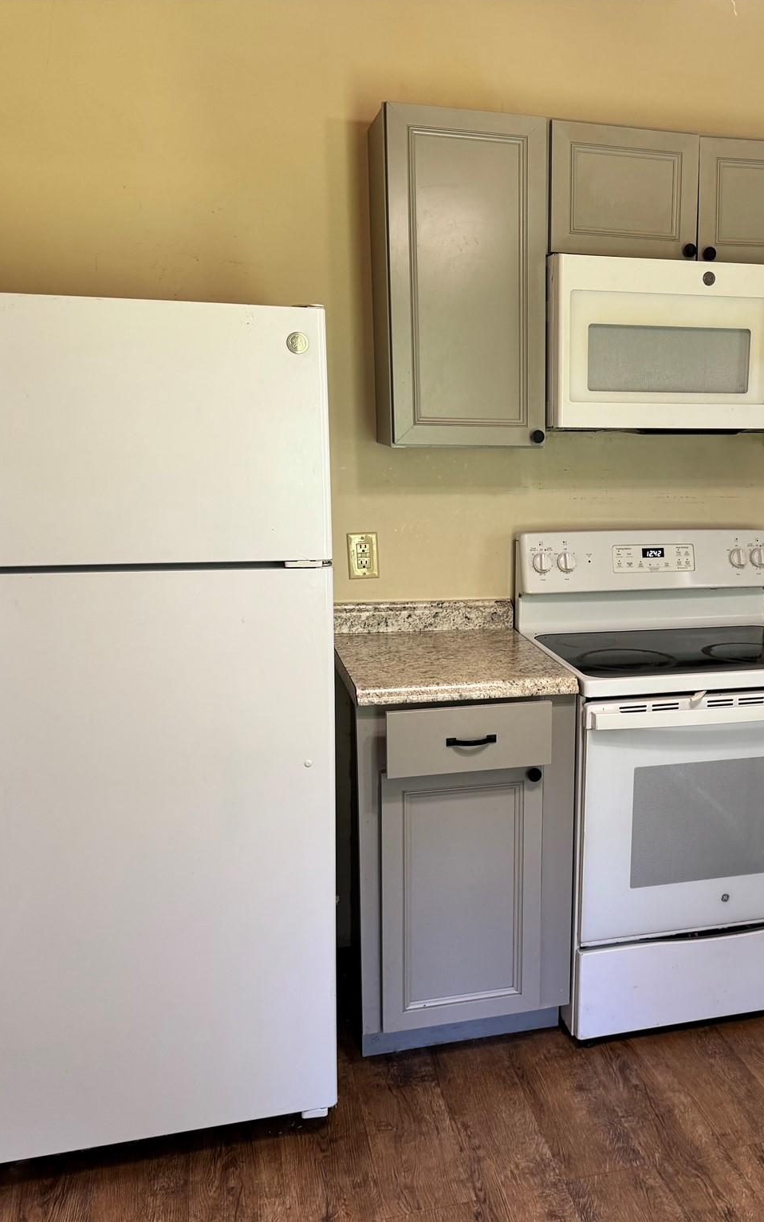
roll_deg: -1.3
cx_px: 608
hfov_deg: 36.1
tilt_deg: -10.3
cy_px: 610
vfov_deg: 56.7
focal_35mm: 34
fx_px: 1132
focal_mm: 6.76
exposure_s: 1/60
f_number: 1.78
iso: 160
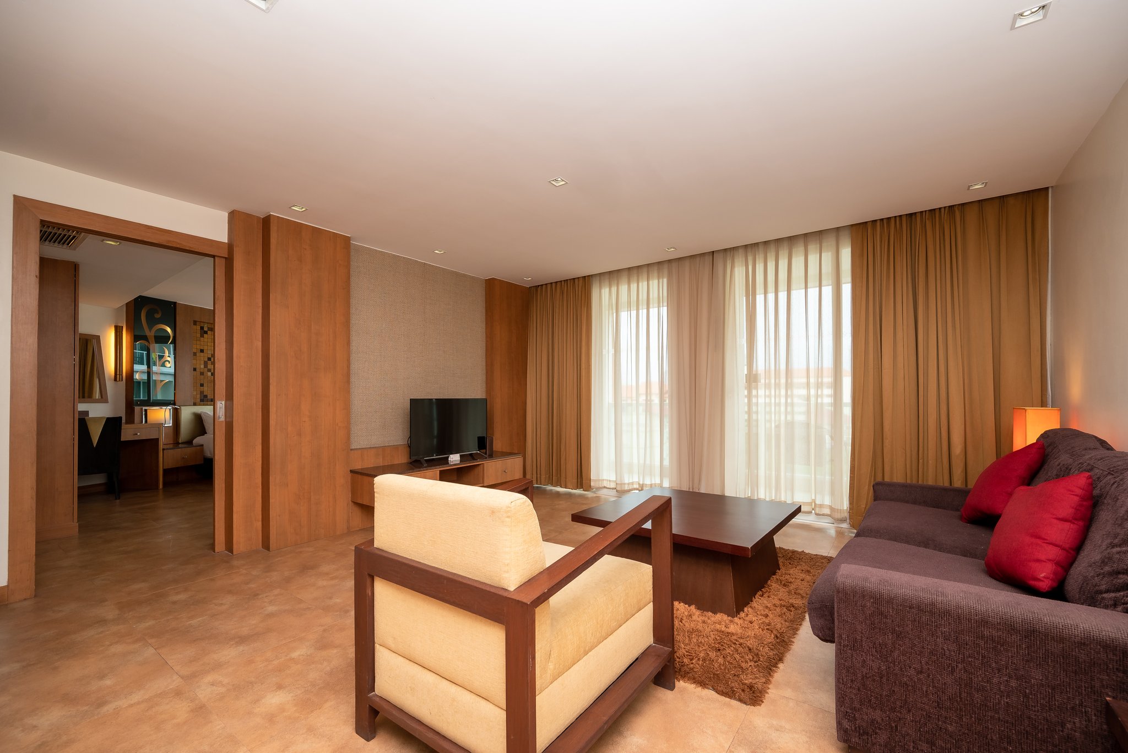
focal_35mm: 14
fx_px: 439
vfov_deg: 81.3
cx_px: 564
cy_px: 376
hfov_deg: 104.2
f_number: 5
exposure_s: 1/100
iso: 200
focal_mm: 14
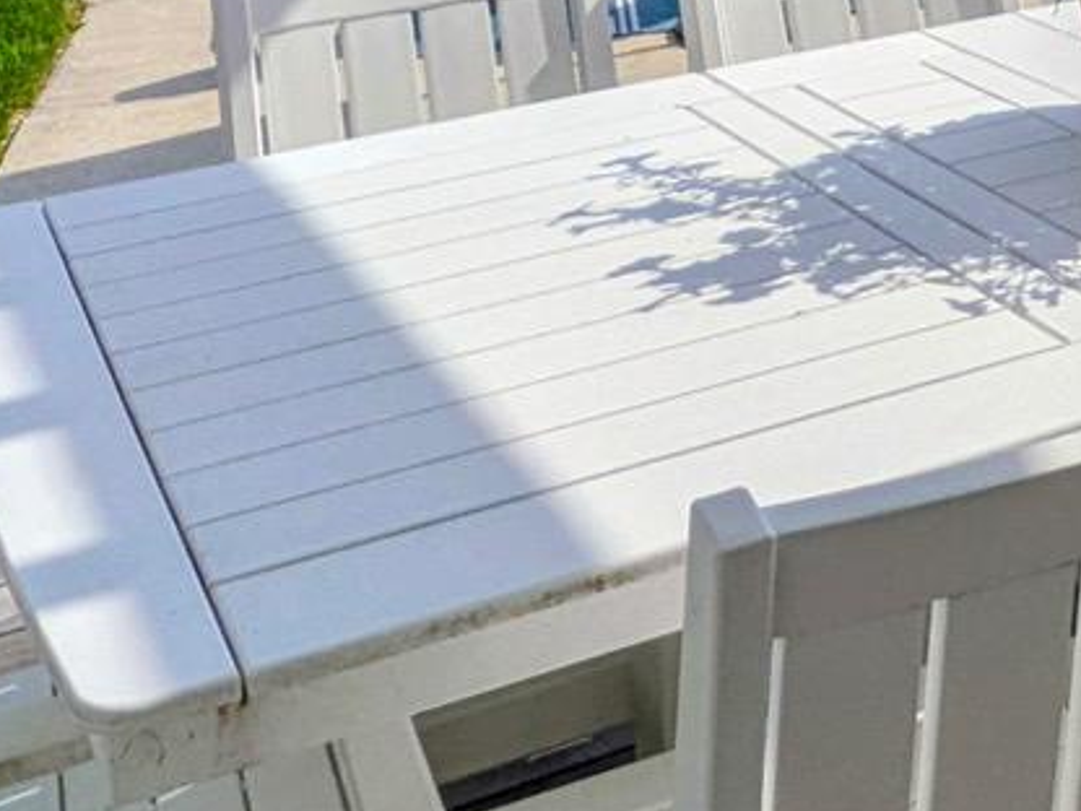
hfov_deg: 27.5
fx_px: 2155
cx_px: 884
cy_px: -655
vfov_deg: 17.3
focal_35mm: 69
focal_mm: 1.85
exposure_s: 1/3559
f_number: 2.2
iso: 59
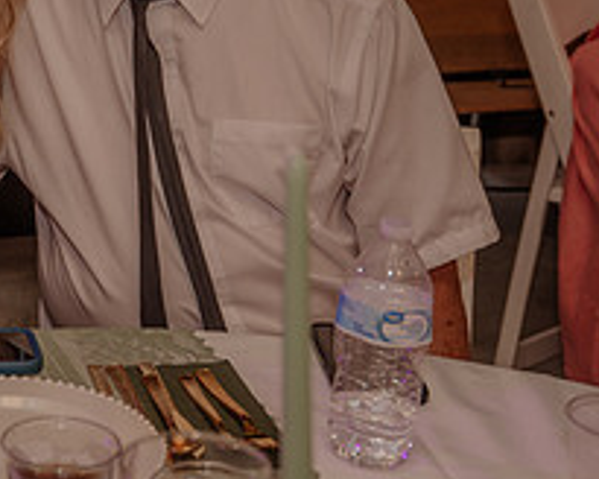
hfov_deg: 16.3
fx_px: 2021
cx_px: -73
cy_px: 88
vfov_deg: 13.4
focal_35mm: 114
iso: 320
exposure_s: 1/80
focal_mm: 43
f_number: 4
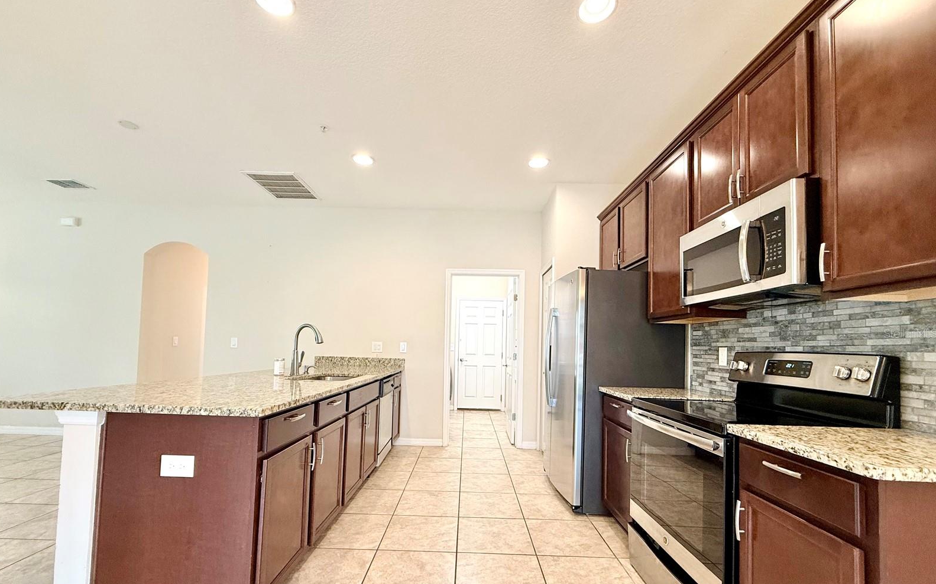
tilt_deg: +3.3
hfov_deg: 101.5
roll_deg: -1.8
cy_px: 333
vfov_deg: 74.4
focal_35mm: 15
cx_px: 467
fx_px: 383
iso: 200
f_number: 2.2
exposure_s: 1/60
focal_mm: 2.22
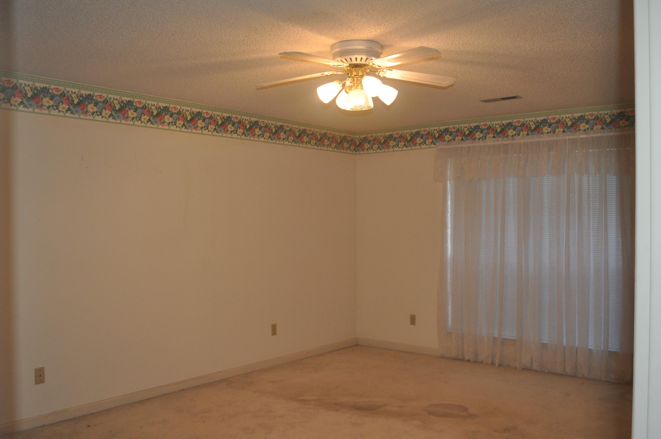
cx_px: 330
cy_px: 220
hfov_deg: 57.3
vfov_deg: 39.9
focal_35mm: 33
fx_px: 605
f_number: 4
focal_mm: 22
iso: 560
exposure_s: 1/125
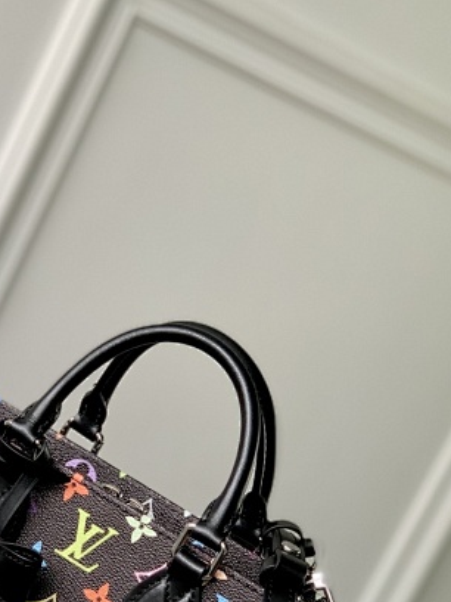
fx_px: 1772
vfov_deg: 19.0
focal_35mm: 102
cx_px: 78
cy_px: 518
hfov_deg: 14.4
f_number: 2.4
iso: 80
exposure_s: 1/122
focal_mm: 6
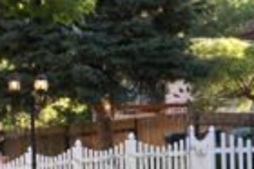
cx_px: 238
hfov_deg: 14.7
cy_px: 154
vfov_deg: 9.9
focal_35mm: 138
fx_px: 973
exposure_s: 1/120
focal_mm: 4.15
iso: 40
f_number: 2.2
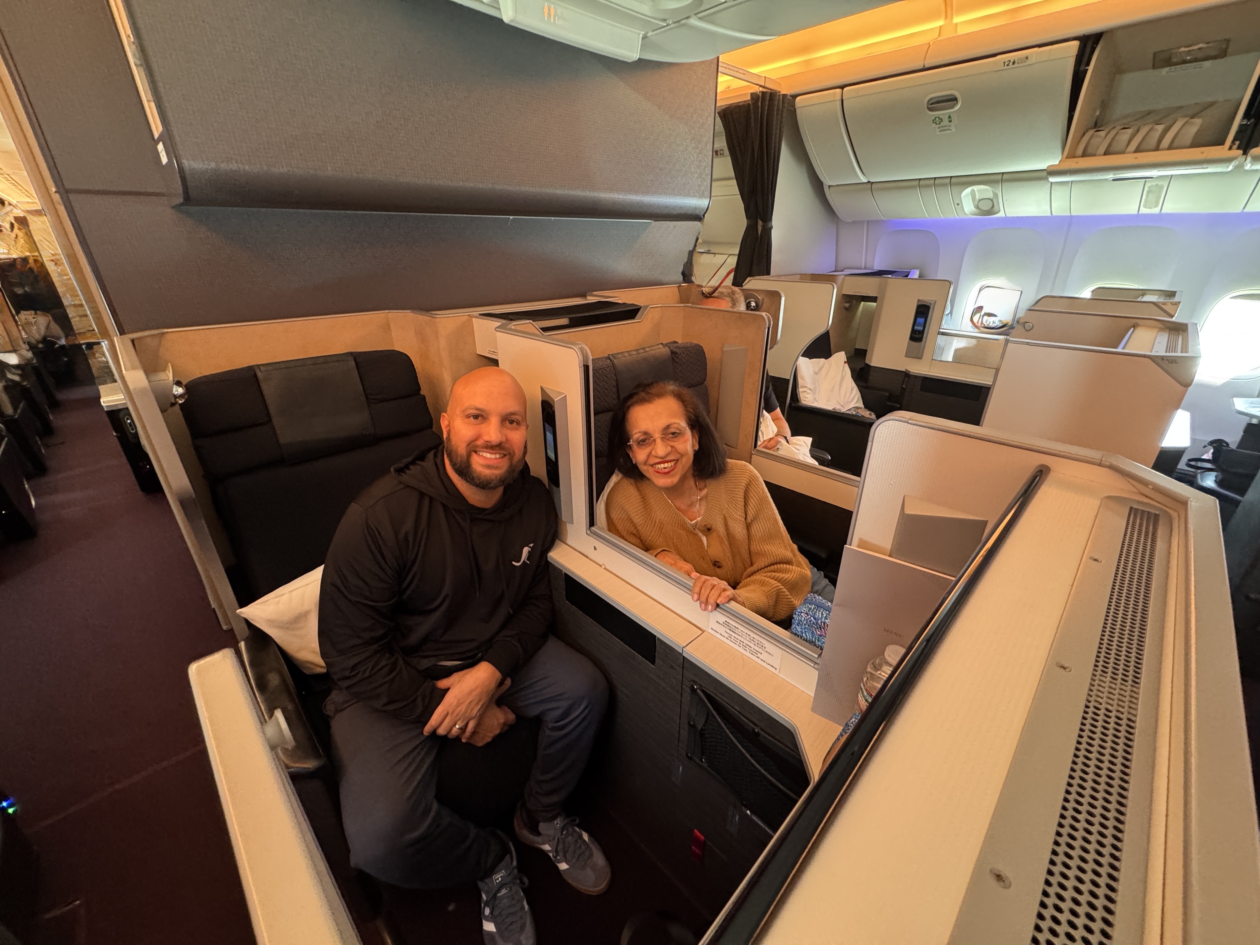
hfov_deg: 102.1
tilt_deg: -27.7
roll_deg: -0.9
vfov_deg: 85.7
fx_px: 510
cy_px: 472
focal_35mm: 14
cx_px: 630
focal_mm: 2.22
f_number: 2.2
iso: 400
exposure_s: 1/54
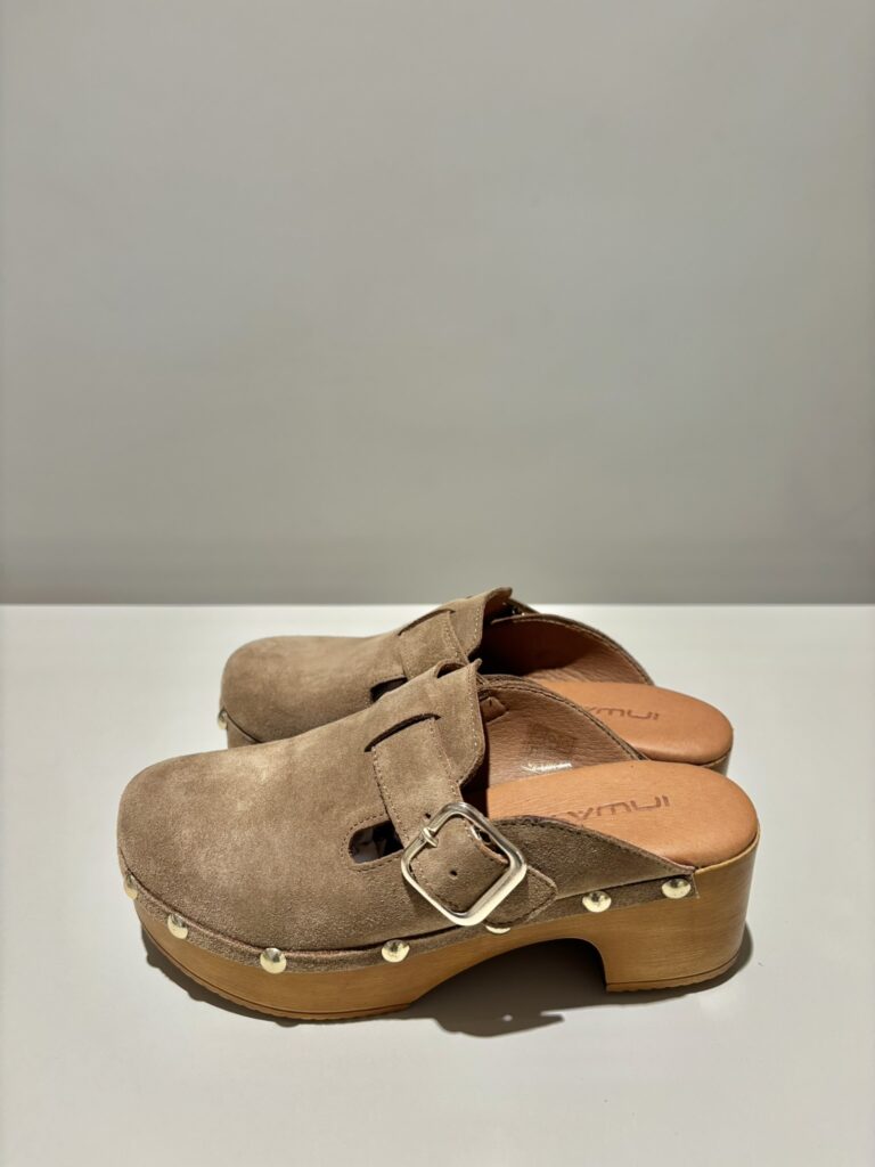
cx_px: 438
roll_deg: -0.8
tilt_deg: -23.4
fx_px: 876
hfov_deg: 53.1
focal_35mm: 26
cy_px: 584
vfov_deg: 67.3
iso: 80
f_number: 1.6
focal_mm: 5.96
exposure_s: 1/121
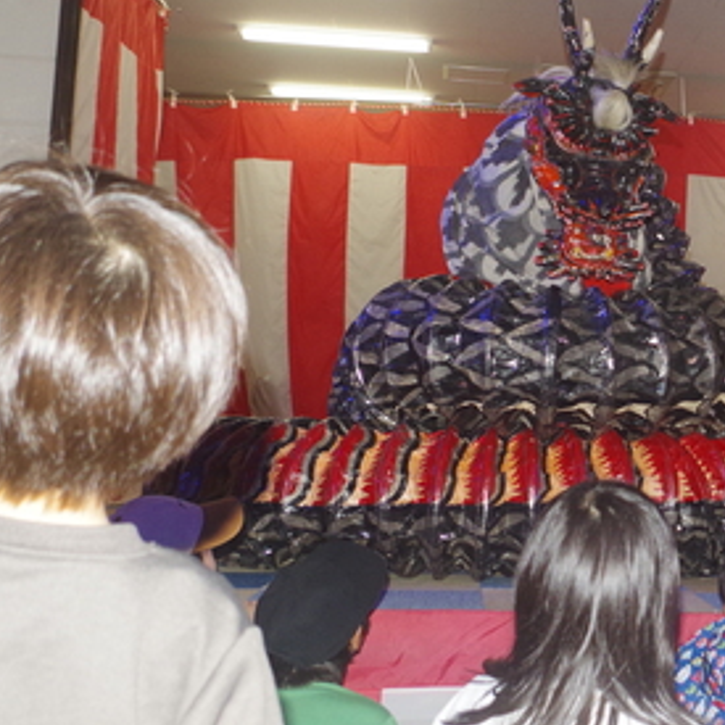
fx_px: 1588
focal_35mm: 67
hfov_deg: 24.0
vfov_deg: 25.6
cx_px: 801
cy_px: 250
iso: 800
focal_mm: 23.13
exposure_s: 1/180
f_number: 5.6
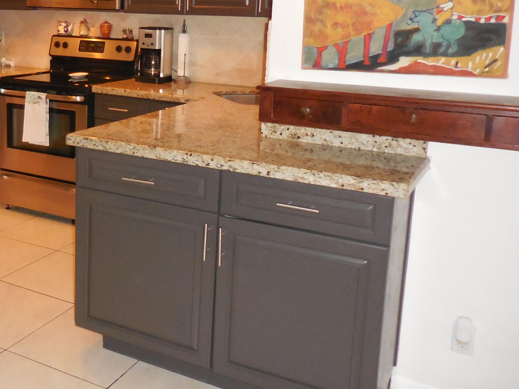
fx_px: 615
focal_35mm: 41
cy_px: 122
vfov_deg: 34.7
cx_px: 119
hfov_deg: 44.0
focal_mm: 4.5
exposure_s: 1/25
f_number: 3.3
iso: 640
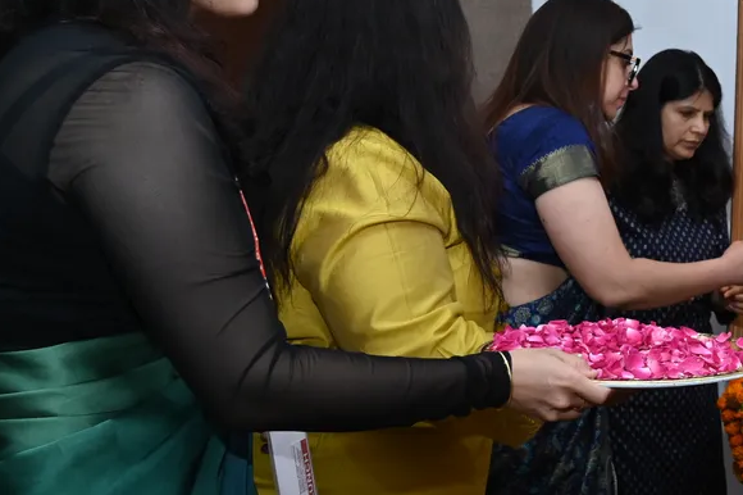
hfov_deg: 33.0
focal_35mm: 53
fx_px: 1093
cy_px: 200
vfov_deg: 25.4
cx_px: 811
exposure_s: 1/125
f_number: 6.3
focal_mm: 24
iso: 1600
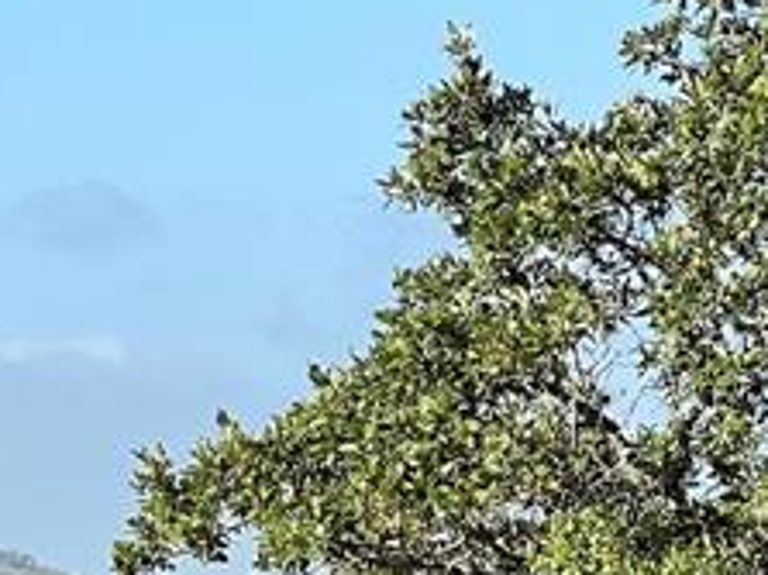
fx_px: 7850
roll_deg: -0.7
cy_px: 930
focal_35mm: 354
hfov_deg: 5.6
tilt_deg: -3.0
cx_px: 86
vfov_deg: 4.2
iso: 32
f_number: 2.8
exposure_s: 1/361
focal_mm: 9
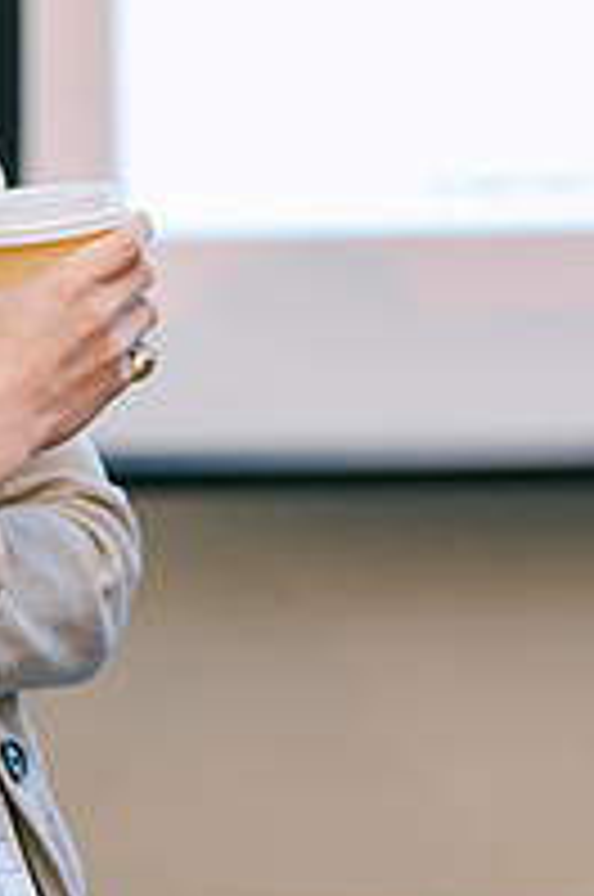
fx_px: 3626
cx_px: 500
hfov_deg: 9.3
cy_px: 126
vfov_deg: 14.0
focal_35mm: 146
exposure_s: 1/125
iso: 500
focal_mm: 50
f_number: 2
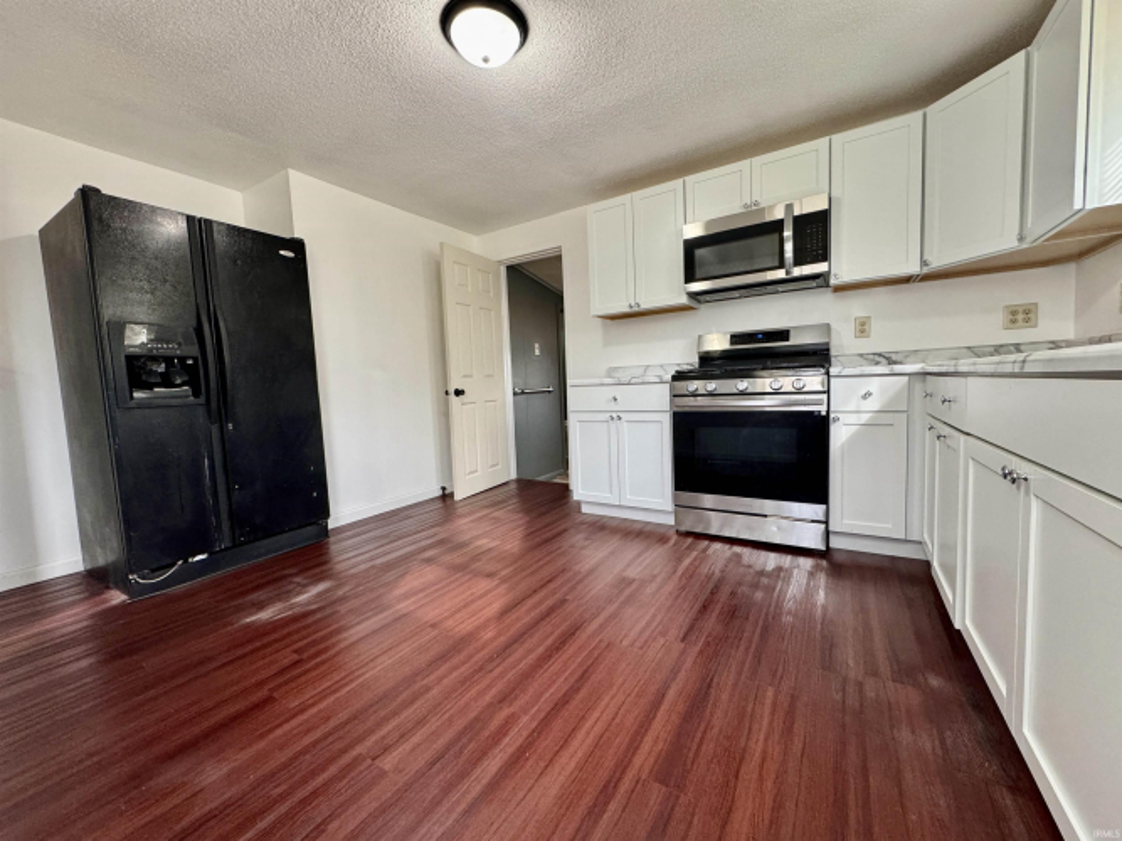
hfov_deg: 102.1
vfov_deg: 85.7
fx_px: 454
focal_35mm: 14
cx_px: 561
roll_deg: +1.9
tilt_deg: -5.5
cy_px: 420
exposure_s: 1/120
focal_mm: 2.22
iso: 250
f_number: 2.2
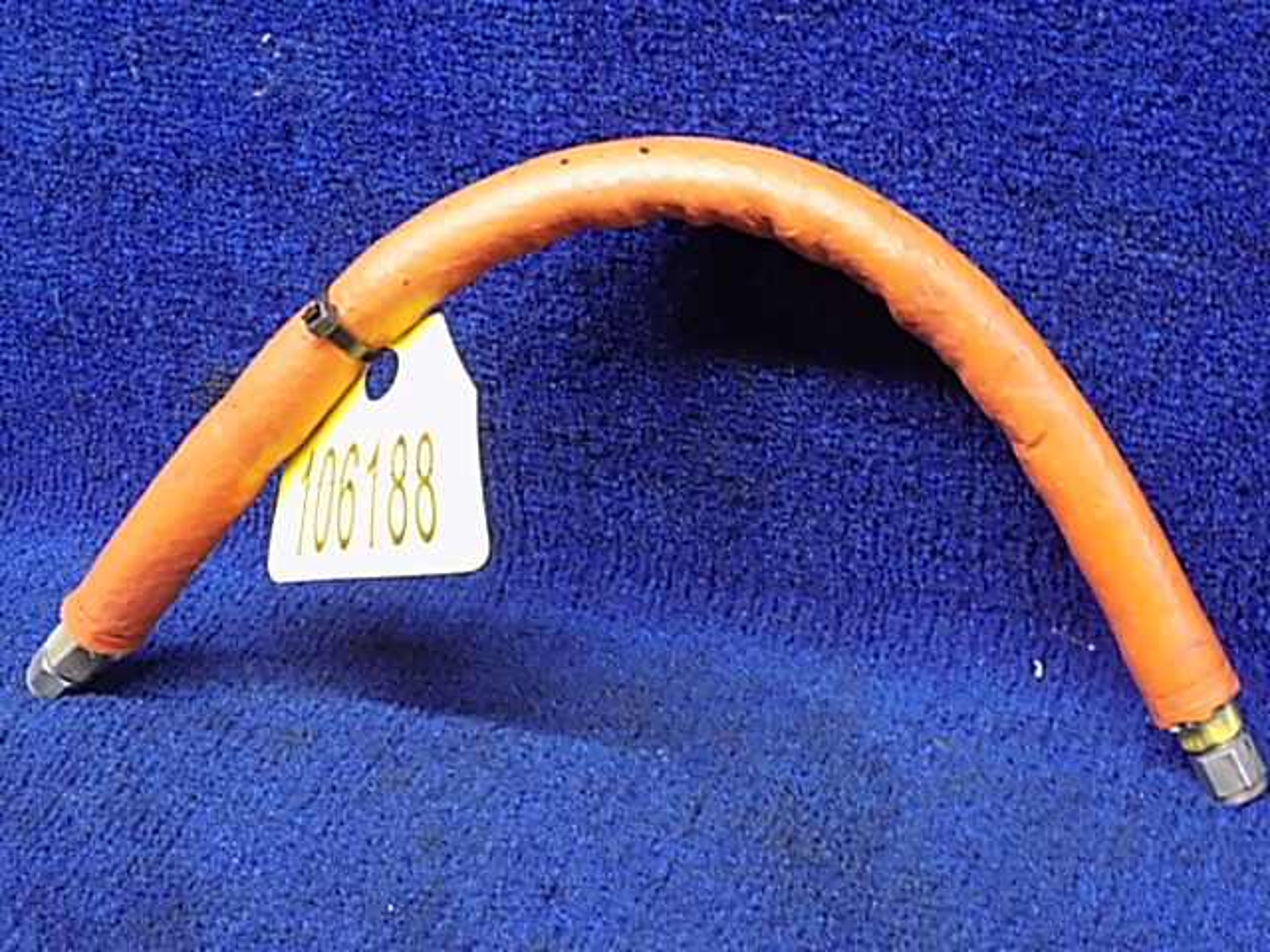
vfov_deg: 22.6
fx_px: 2385
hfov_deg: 29.8
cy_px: 476
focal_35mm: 65
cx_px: 635
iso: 400
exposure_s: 1/8
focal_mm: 11.5
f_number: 4.1
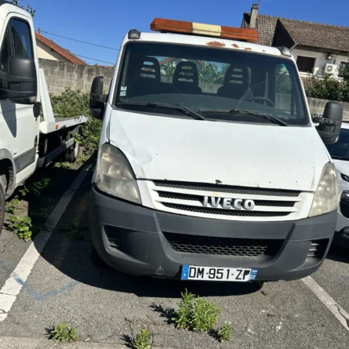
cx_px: 177
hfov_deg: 52.5
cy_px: 176
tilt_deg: -9.6
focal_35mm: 31
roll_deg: -7.2
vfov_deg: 52.5
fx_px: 354
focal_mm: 5.7
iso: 50
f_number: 1.5
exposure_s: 1/6993
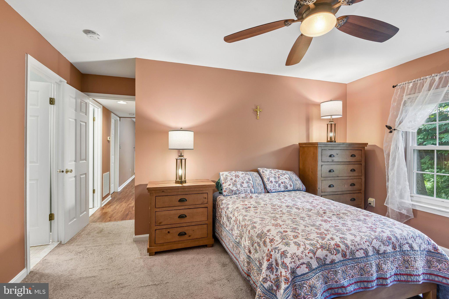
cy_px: 150
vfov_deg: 73.7
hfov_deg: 96.7
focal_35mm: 16
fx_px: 200
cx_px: 224
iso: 400
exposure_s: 1/8
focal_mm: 16
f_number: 8
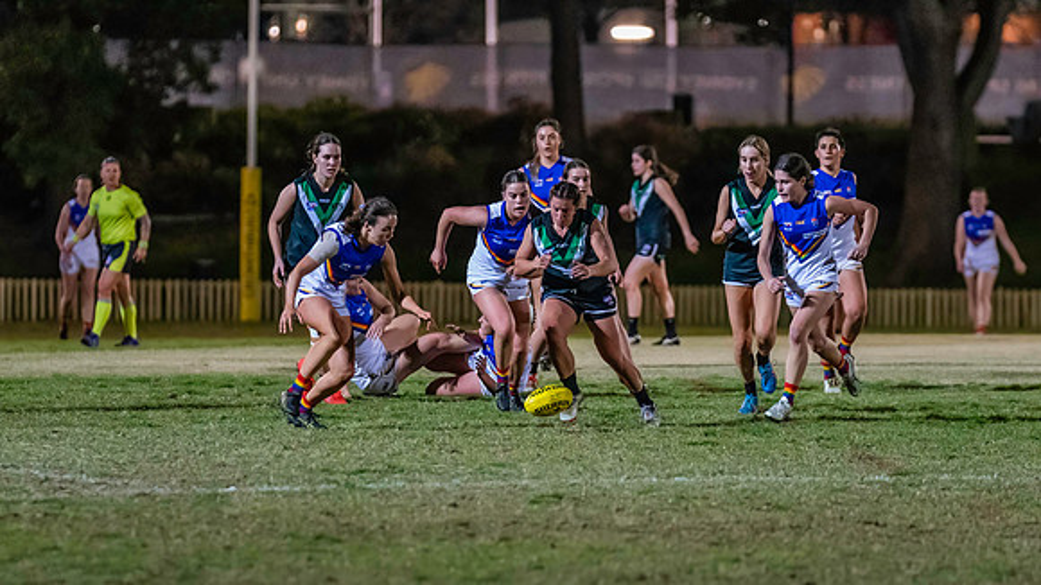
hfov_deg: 6.6
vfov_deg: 3.7
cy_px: 313
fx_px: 9014
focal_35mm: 327
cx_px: 510
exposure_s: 1/1000
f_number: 2.8
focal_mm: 210
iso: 10000
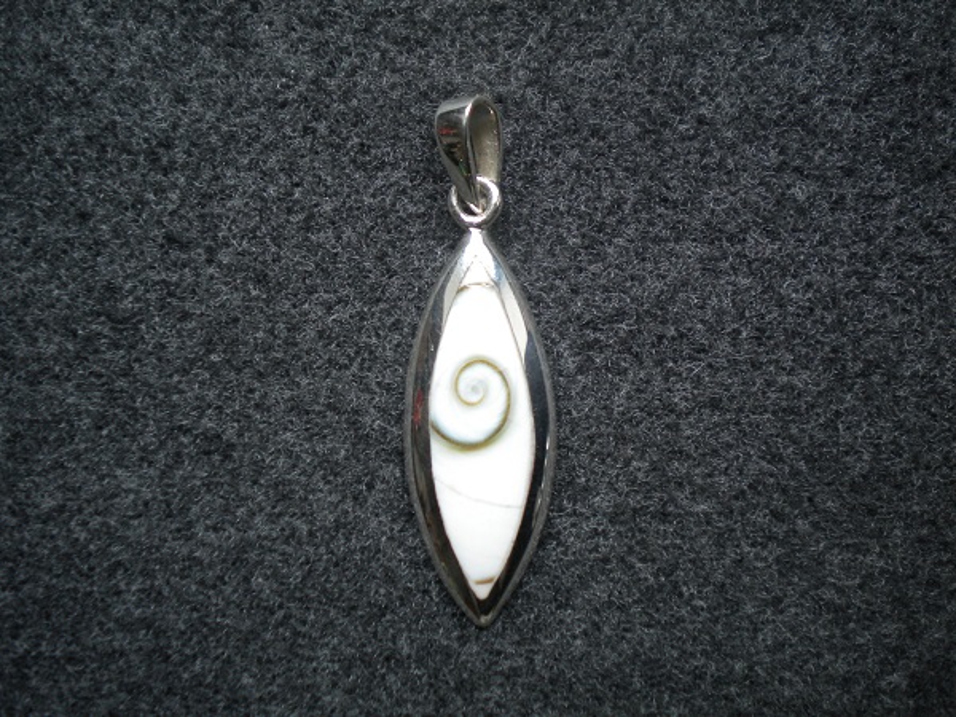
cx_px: 478
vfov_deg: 35.1
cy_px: 358
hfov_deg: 45.8
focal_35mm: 41
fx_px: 1132
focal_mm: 7.4
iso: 80
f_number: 3.5
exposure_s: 1/66.5
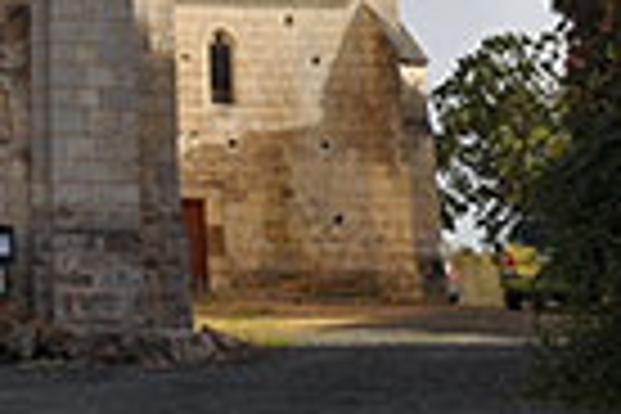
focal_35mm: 88
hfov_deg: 22.4
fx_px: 1518
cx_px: 36
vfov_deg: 14.3
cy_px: -238
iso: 200
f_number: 9
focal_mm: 18
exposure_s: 1/320
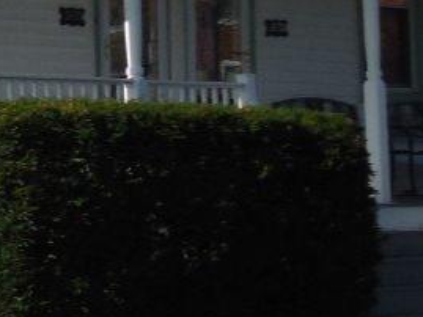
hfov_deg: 8.1
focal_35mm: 230
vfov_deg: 6.4
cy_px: -185
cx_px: -513
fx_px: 2812
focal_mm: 7.8
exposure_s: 1/1250
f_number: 3.9
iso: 125
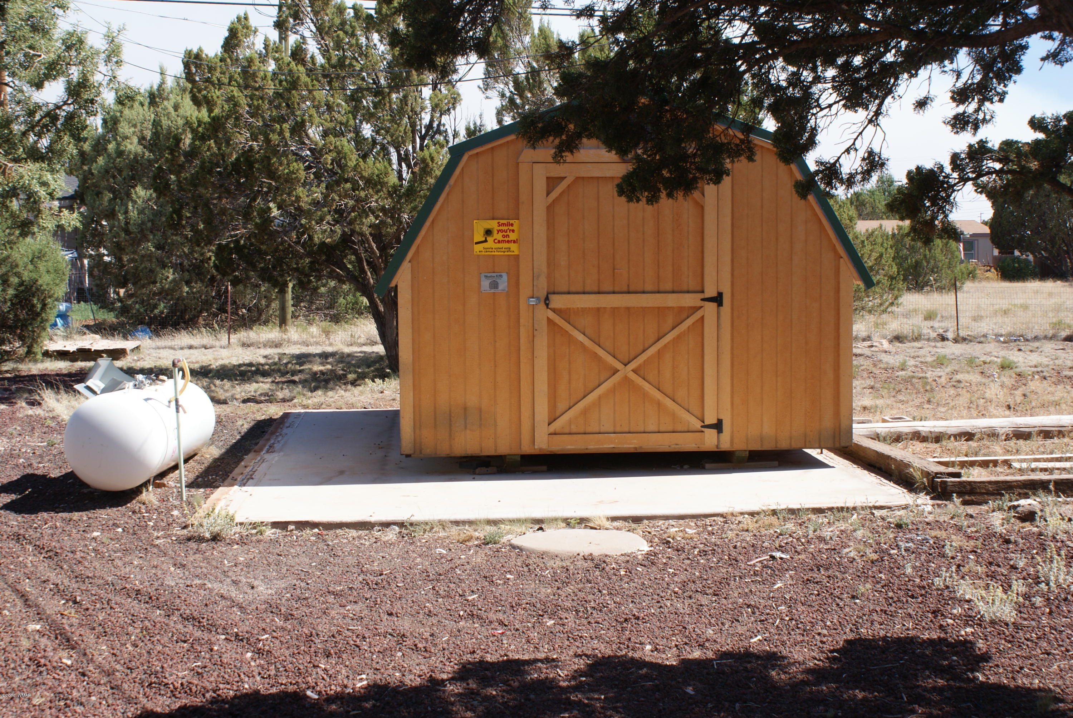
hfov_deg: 43.6
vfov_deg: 29.9
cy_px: 359
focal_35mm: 45
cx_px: 536
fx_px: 1343
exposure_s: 1/80
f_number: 11
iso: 100
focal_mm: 30
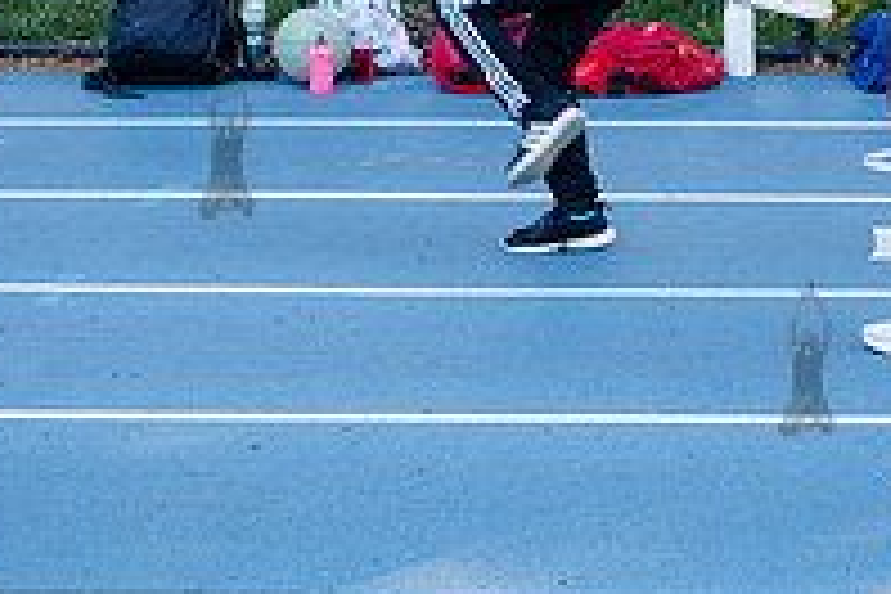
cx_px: 744
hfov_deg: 15.3
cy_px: -82
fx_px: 3291
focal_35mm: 133
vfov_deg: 10.2
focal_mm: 42
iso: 400
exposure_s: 1/250
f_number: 4
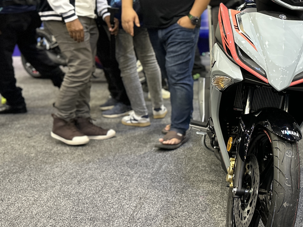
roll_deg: -0.2
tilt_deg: -13.6
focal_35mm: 49
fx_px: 429
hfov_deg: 36.7
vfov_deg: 29.6
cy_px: 99
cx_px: 268
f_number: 1.78
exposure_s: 1/50
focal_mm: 6.86
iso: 250
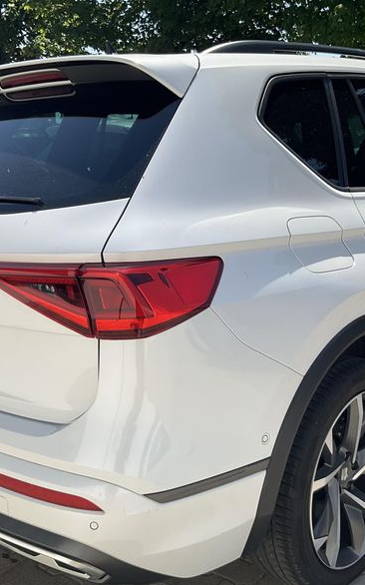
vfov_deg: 47.2
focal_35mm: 42
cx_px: 190
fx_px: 669
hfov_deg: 30.5
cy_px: 298
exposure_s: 1/1786
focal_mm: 3
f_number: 1.8
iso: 25
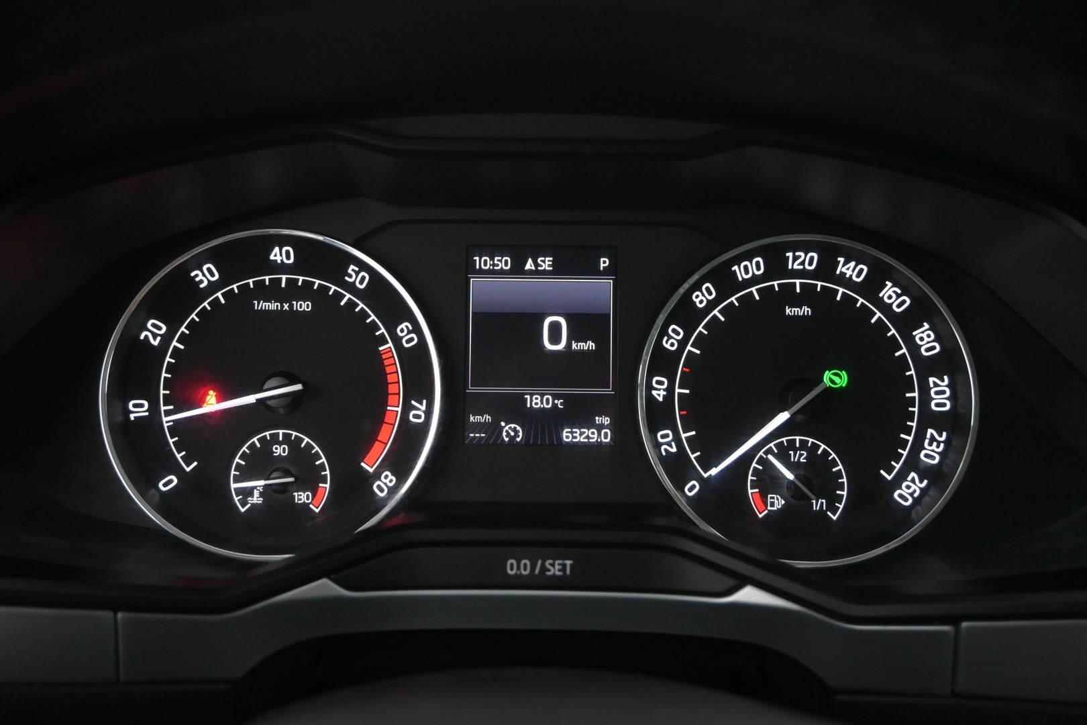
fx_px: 996
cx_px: 544
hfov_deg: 57.2
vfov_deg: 40.0
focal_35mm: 33
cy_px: 362
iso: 2800
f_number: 4
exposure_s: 1/40
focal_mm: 22
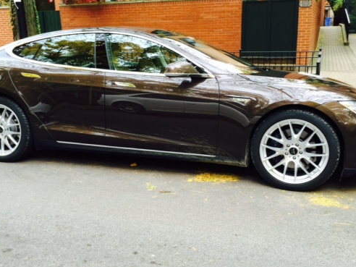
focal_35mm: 39
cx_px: 175
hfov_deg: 47.9
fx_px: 401
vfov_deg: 36.8
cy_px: 127
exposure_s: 1/40
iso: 40
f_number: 2.2
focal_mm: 4.12
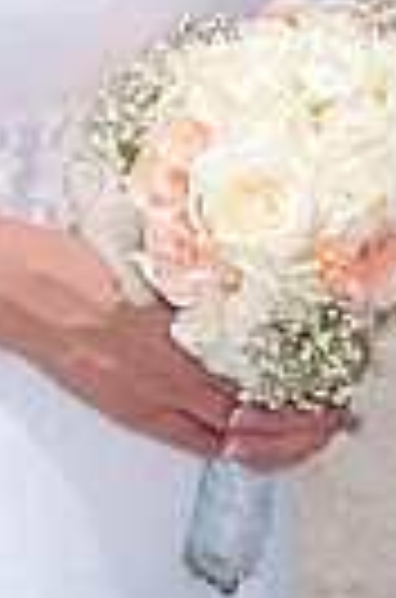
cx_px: 124
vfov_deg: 4.9
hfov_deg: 3.3
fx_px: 6900
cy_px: -306
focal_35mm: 416
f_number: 13
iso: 100
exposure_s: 1/250
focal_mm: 82
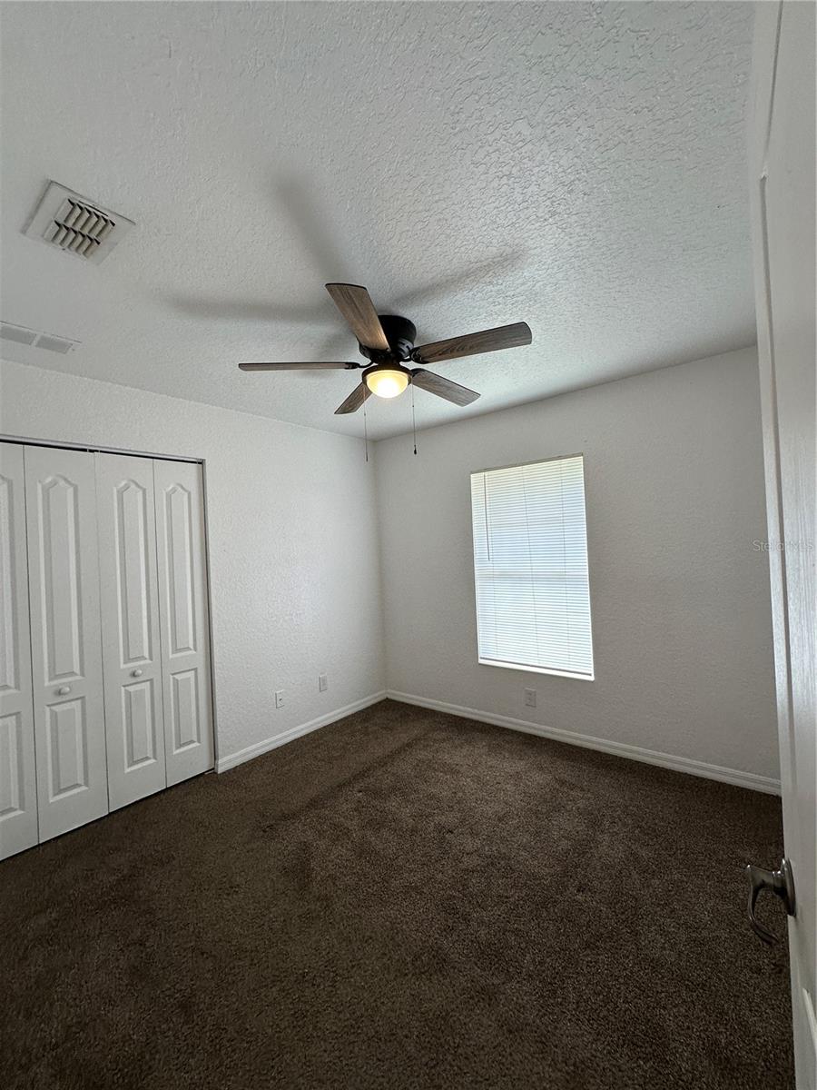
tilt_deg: +1.2
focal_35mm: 14
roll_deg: +0.5
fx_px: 441
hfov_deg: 85.7
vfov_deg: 102.1
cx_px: 408
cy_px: 545
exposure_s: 1/120
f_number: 2.2
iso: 100
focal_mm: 2.22
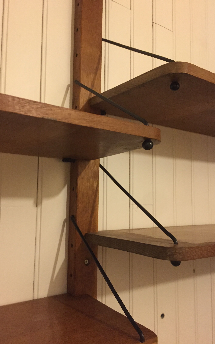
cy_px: 172
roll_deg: -0.7
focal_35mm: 31
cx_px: 104
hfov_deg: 40.6
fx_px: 291
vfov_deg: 61.2
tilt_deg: +5.4
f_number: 2.2
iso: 250
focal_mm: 4.15
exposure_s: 1/20
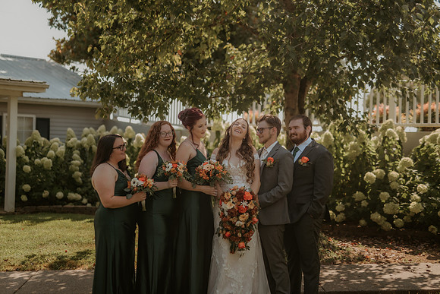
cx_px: 220
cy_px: 147
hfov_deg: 38.5
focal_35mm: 52
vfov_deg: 26.2
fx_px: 630
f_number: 1.8
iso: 640
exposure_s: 1/6400
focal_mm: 50
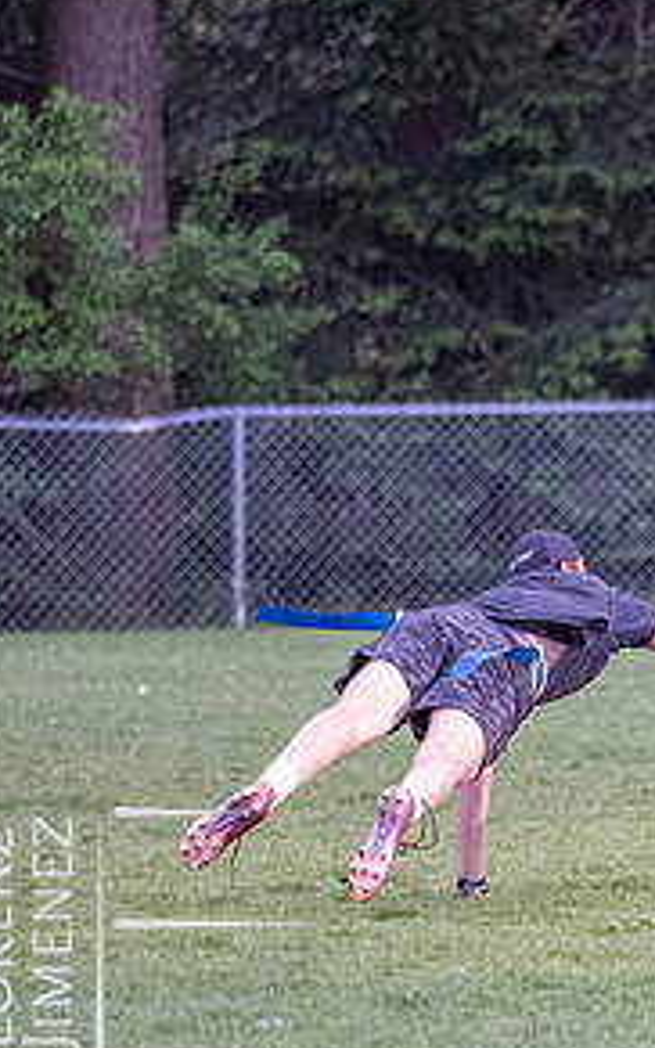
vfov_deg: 3.3
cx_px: 955
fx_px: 18442
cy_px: 574
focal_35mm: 646
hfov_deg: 2.0
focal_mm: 150
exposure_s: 1/1250
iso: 5000
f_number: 2.8
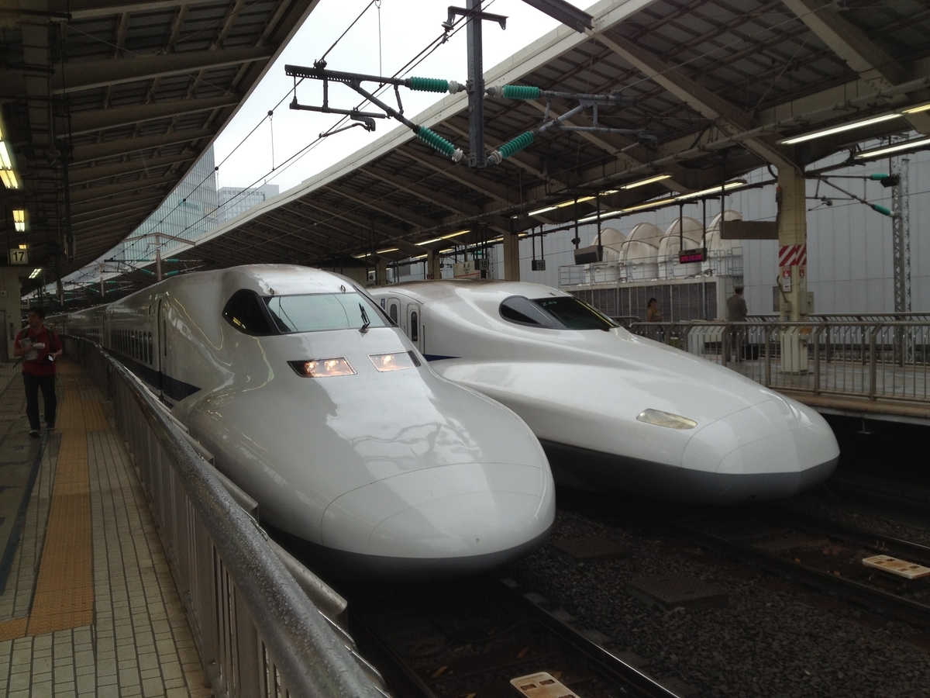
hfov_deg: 52.6
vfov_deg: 40.7
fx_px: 940
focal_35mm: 35
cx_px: 465
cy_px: 349
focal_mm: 4.28
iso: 50
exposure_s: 1/431
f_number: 2.4
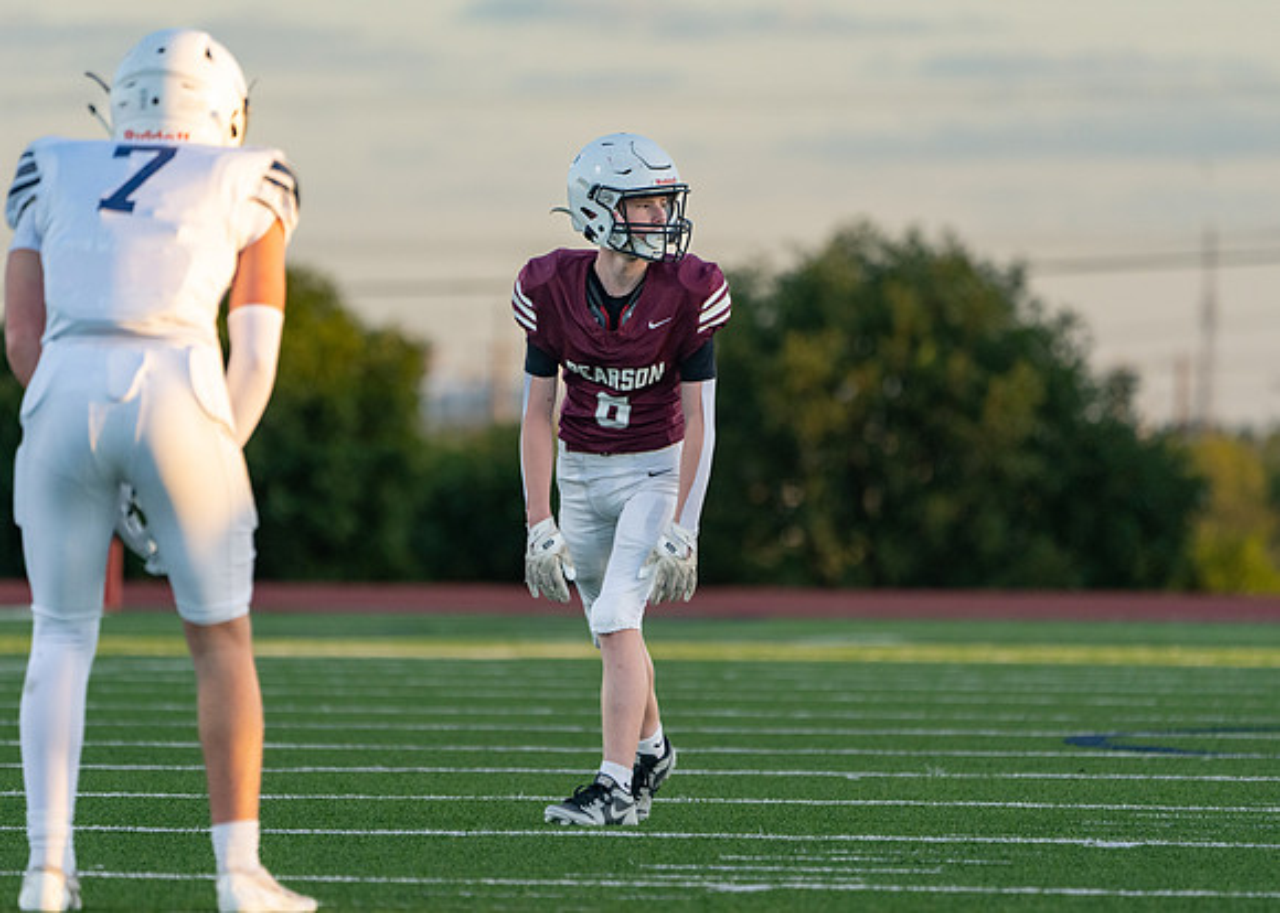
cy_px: 456
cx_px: 630
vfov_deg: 2.9
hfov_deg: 4.1
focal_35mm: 493
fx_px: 17914
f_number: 5.6
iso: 1600
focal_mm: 400
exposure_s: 1/1000
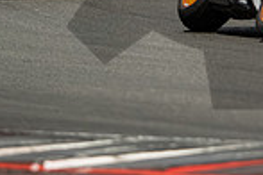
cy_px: -108
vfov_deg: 1.2
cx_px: 240
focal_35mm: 1185
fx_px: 8656
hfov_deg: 1.7
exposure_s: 1/2000
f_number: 2
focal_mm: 200
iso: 1600
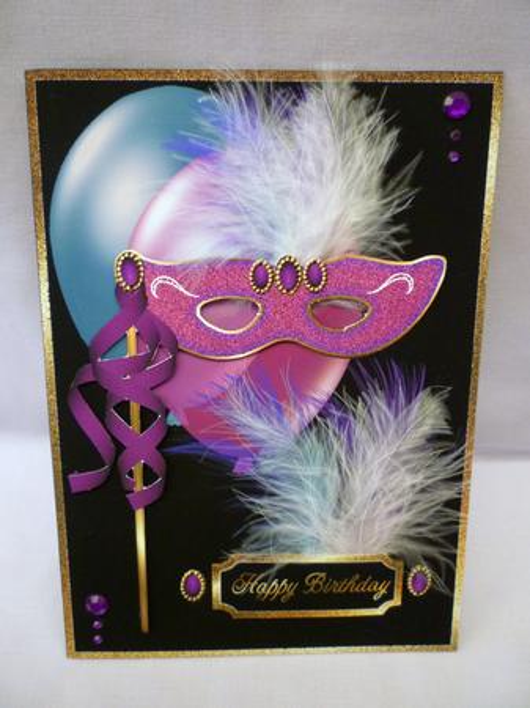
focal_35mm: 29
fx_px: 593
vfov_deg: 61.7
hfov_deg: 48.2
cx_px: 265
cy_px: 354
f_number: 3.3
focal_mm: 5.2
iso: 400
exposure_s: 1/30
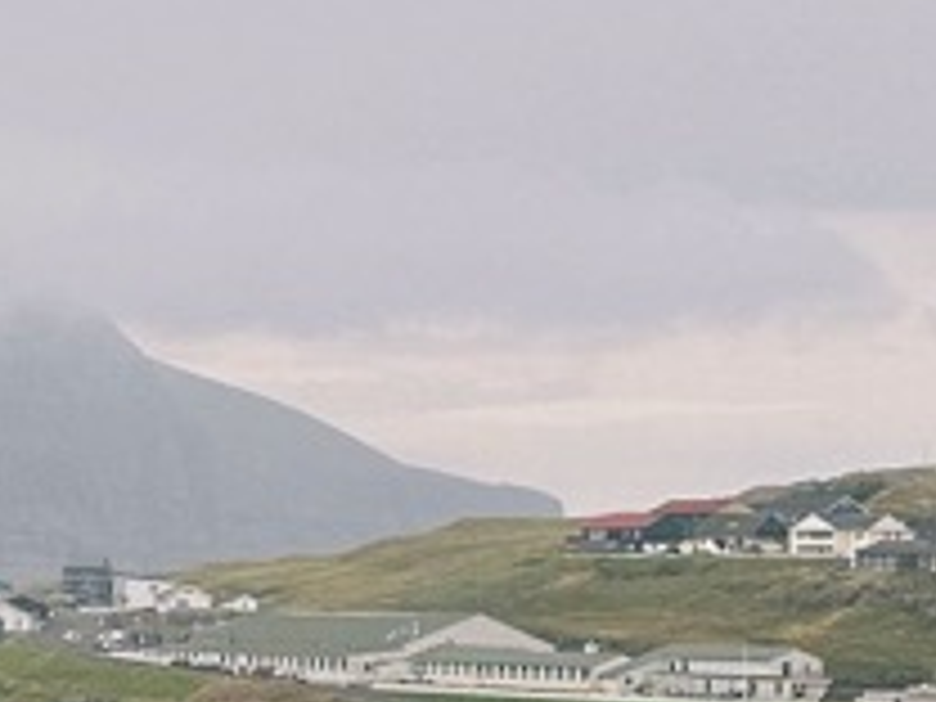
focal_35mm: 148
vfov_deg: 10.0
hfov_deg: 11.6
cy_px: 414
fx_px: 4002
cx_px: -1107
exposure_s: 1/1241
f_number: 1.78
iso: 80
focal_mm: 6.86
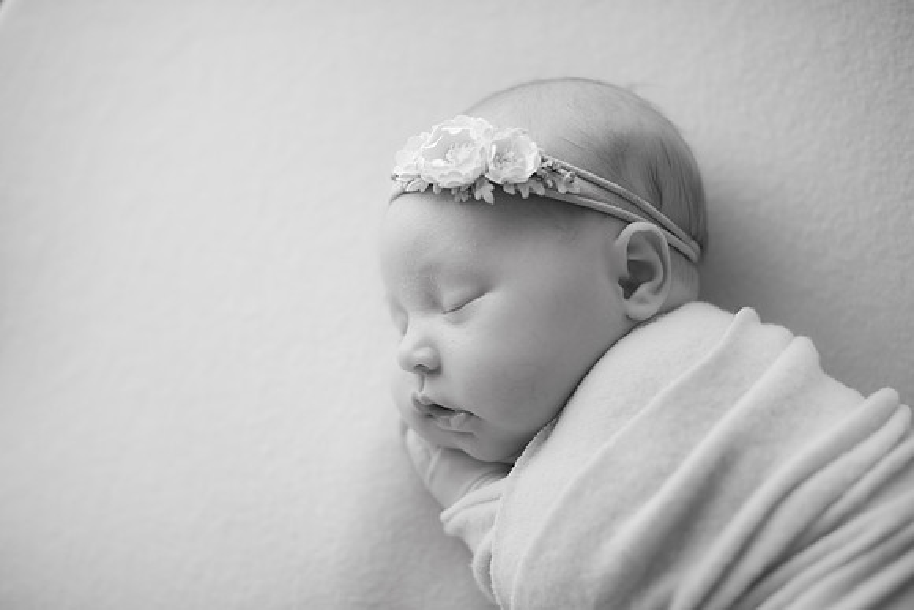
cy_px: 305
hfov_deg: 39.6
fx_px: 1270
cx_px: 457
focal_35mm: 50
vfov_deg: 27.0
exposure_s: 1/160
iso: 100
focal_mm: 50
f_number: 2.5
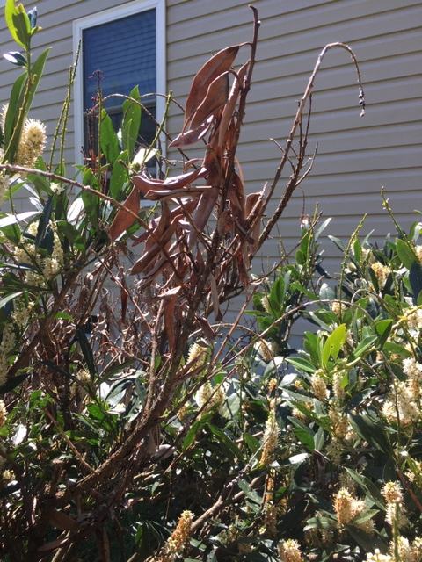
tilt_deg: -3.0
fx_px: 471
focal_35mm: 29
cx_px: 211
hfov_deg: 48.2
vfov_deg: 61.7
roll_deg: -0.7
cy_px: 281
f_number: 2.2
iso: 25
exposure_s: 1/403
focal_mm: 4.15
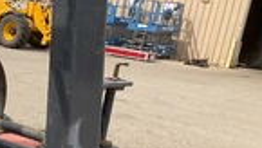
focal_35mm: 87
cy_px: 168
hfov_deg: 21.6
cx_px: -98
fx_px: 605
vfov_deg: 13.6
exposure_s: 1/1144
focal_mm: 3
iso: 25
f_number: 1.8
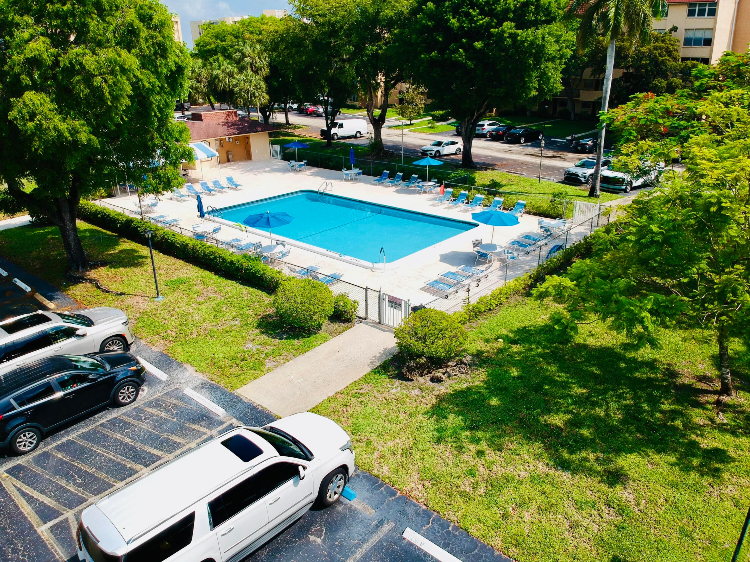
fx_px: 542
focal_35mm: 25
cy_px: 281
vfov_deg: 54.9
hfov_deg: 69.4
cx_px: 375
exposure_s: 1/1250
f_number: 2.6
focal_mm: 4.49
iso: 101
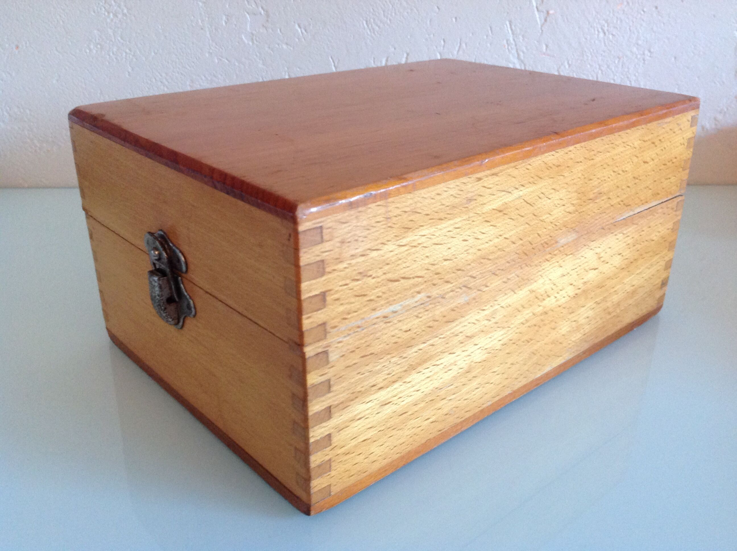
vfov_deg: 40.6
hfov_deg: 52.7
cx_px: 368
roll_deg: -0.7
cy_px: 276
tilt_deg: -24.3
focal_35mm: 35
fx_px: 744
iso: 200
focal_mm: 4.28
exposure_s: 1/17
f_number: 2.4
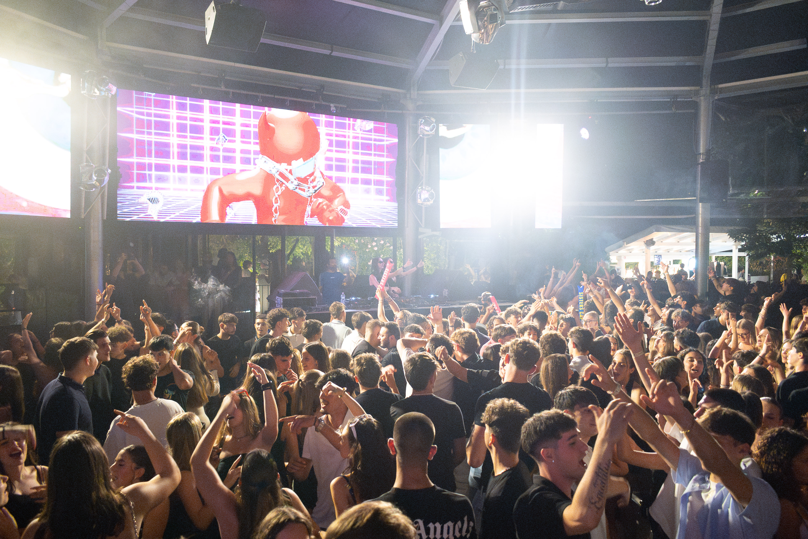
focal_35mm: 27
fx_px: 606
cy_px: 270
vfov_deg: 47.9
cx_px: 404
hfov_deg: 67.4
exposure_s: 1/125
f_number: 3.5
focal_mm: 18
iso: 12800
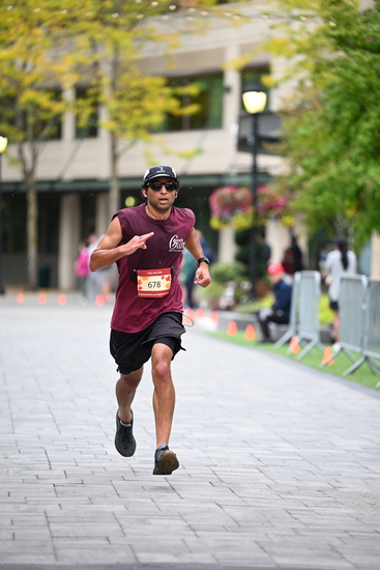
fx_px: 2690
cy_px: 285
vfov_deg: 12.1
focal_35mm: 170
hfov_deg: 8.1
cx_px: 190
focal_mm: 170
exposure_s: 1/1250
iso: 1250
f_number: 2.8
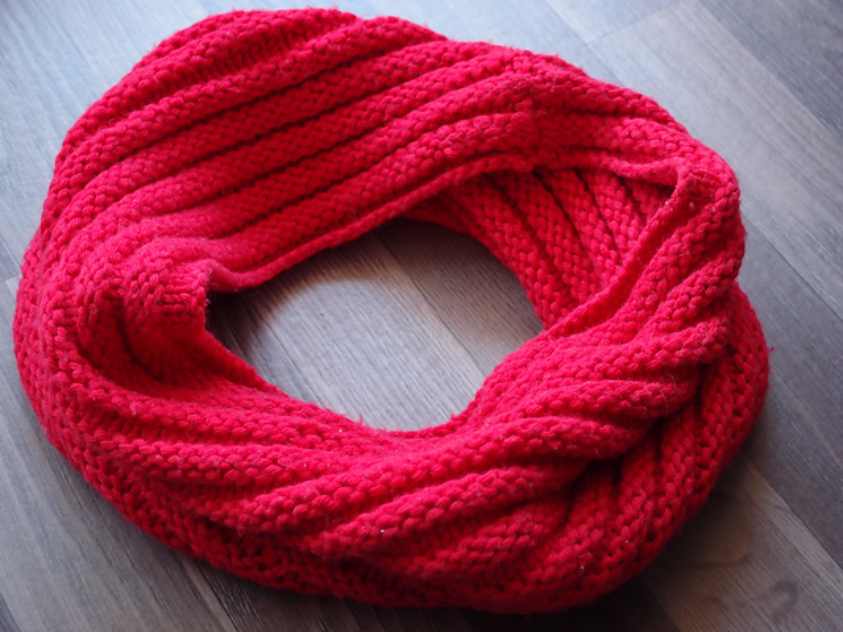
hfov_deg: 29.8
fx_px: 1583
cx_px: 422
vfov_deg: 22.6
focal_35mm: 65
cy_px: 316
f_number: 2.2
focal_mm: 14.05
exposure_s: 1/50
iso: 200
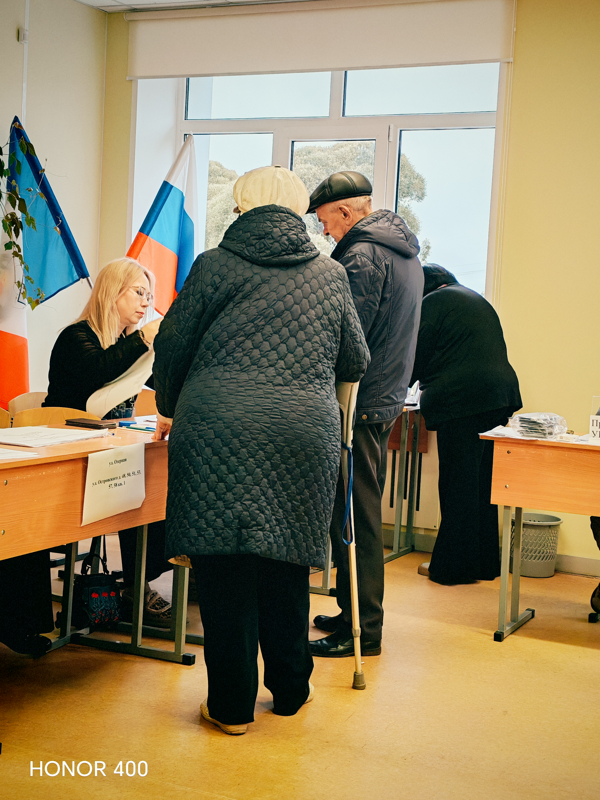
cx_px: 300
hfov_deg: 25.7
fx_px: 1317
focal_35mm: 57
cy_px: 400
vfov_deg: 33.8
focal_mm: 6.12
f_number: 1.9
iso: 200
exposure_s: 1/100
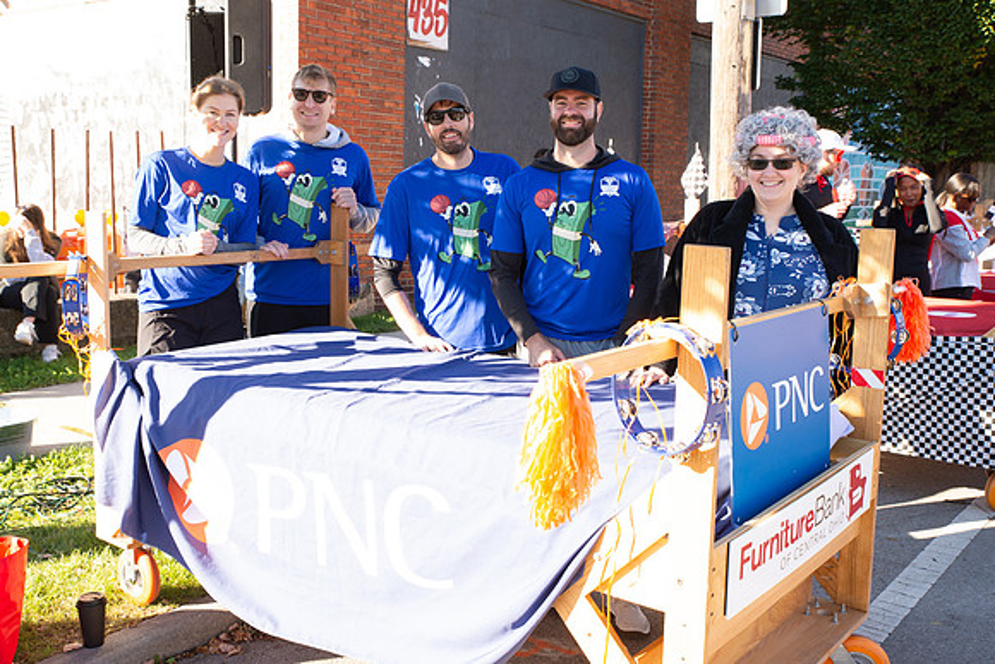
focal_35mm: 37
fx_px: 1035
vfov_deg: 35.6
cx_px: 498
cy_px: 332
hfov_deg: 51.3
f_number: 6.3
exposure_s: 1/200
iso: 500
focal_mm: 36
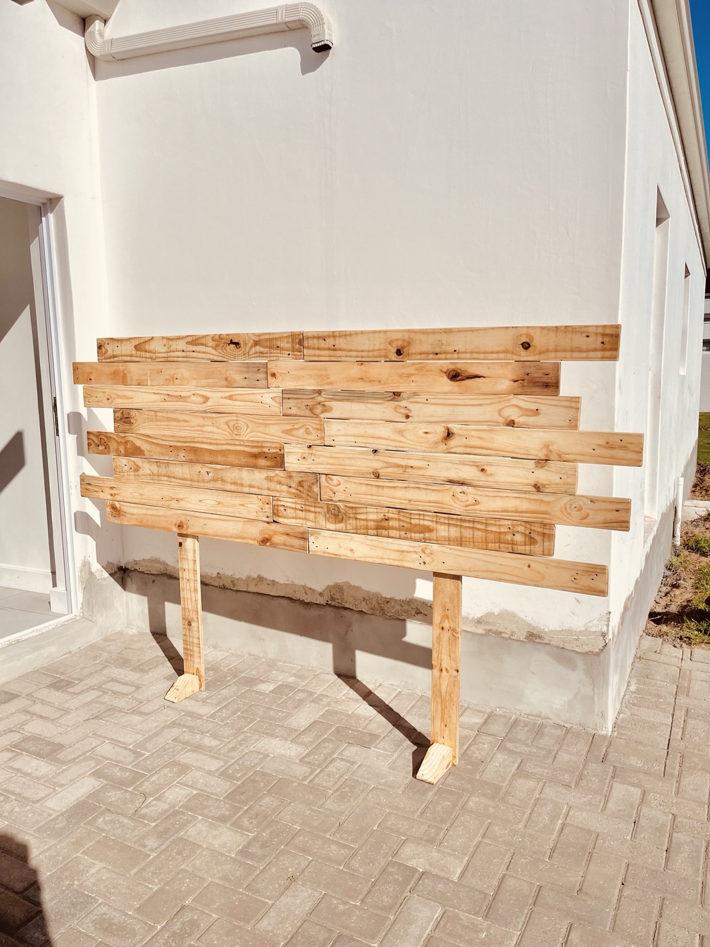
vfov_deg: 67.3
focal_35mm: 26
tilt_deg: -8.1
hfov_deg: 53.1
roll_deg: +1.8
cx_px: 355
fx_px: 711
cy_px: 474
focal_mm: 5.1
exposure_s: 1/13333
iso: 50
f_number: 1.6
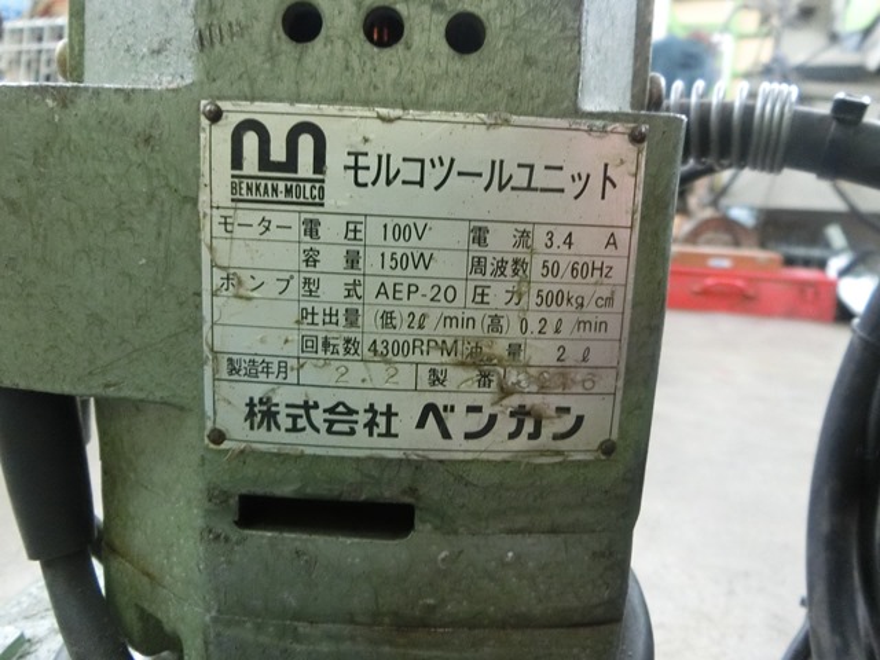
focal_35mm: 25
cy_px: 330
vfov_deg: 54.9
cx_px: 440
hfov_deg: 69.4
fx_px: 636
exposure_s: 1/30
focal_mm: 4.5
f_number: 3.5
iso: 800
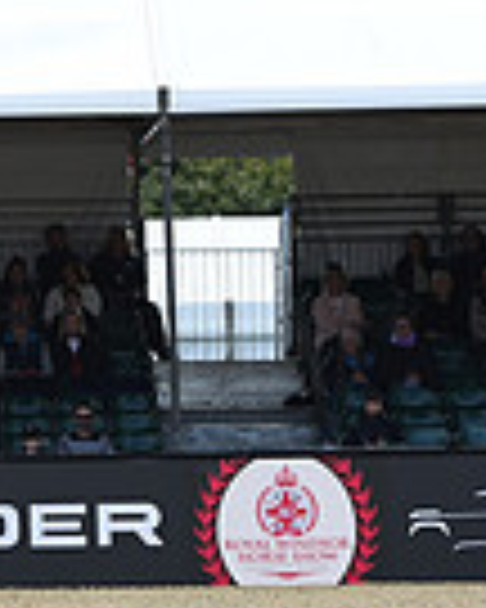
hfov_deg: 3.9
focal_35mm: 394
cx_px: -698
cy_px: 104
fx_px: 7084
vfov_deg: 4.9
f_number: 4.5
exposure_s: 1/1250
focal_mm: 98
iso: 360
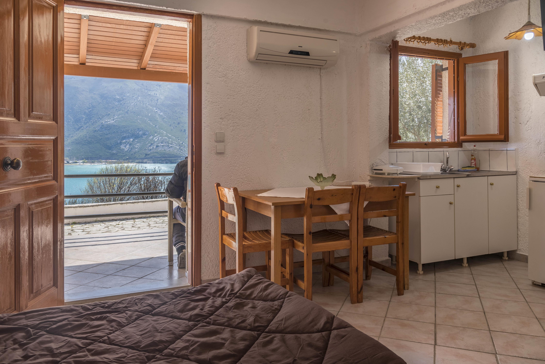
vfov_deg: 46.4
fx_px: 424
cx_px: 272
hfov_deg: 65.5
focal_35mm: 28
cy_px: 182
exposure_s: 1/320
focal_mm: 28
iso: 200
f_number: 8
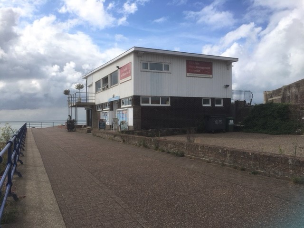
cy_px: 114
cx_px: 152
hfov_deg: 61.7
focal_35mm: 29
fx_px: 255
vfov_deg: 48.2
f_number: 2.2
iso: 25
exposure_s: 1/2481
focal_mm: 4.15
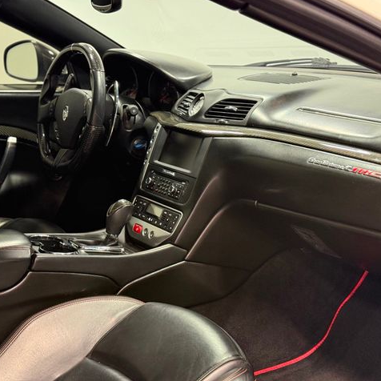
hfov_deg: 30.0
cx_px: 158
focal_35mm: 57
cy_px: 190
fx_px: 710
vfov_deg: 30.0
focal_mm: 6.76
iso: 200
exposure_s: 1/60
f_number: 1.78
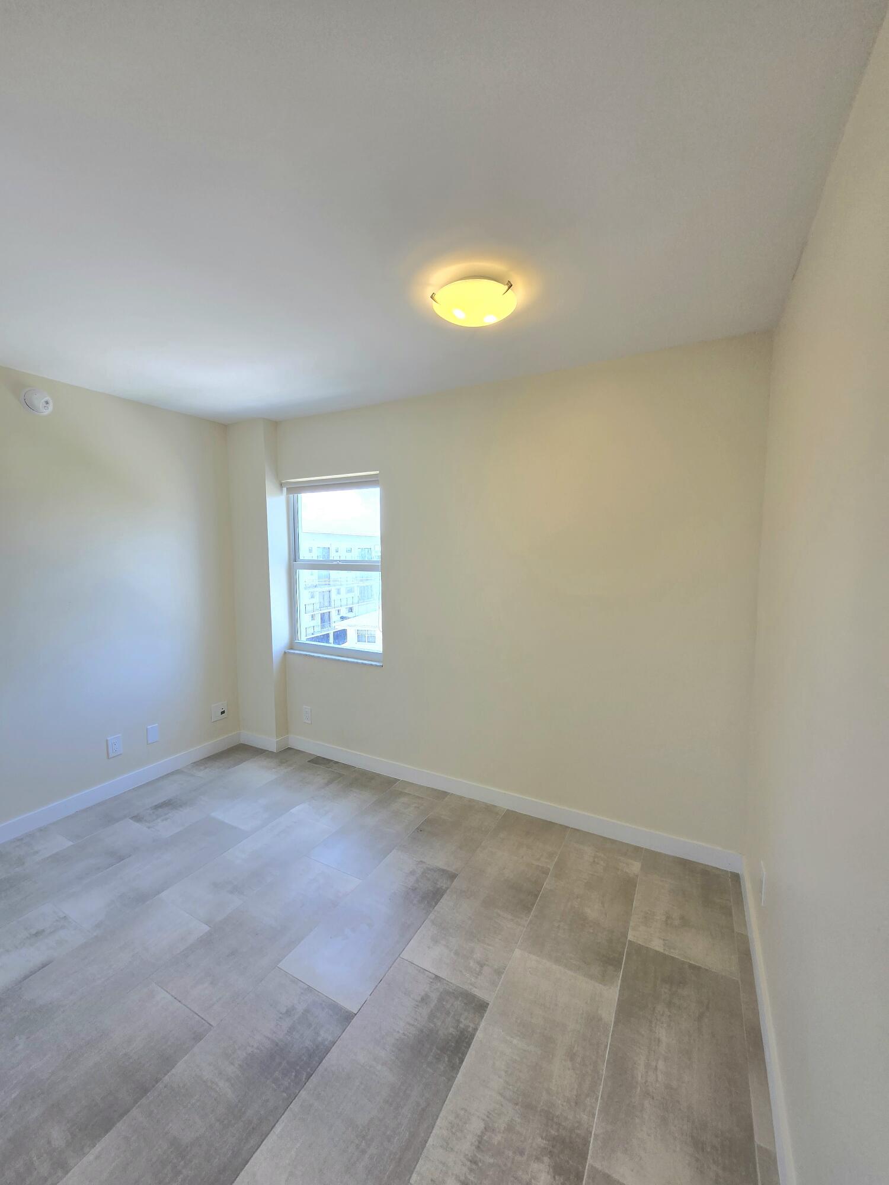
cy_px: 592
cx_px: 444
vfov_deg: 106.2
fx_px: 445
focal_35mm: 13
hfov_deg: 89.9
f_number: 2.2
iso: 32
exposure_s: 1/60.2
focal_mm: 1.7
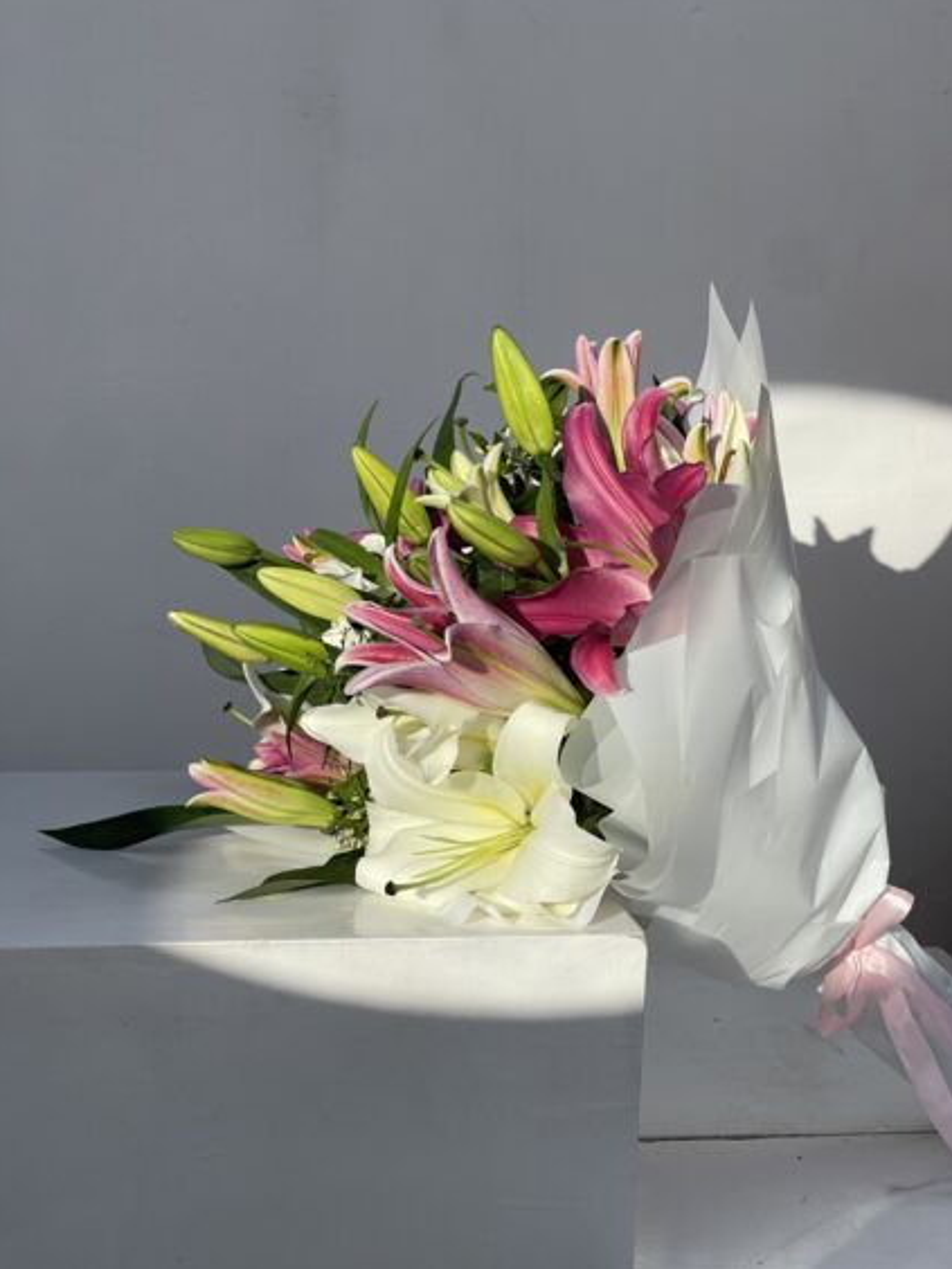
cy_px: 631
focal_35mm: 65
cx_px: 477
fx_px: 2383
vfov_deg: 29.8
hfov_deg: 22.6
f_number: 2.2
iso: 20
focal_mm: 7.5
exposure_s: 1/1876
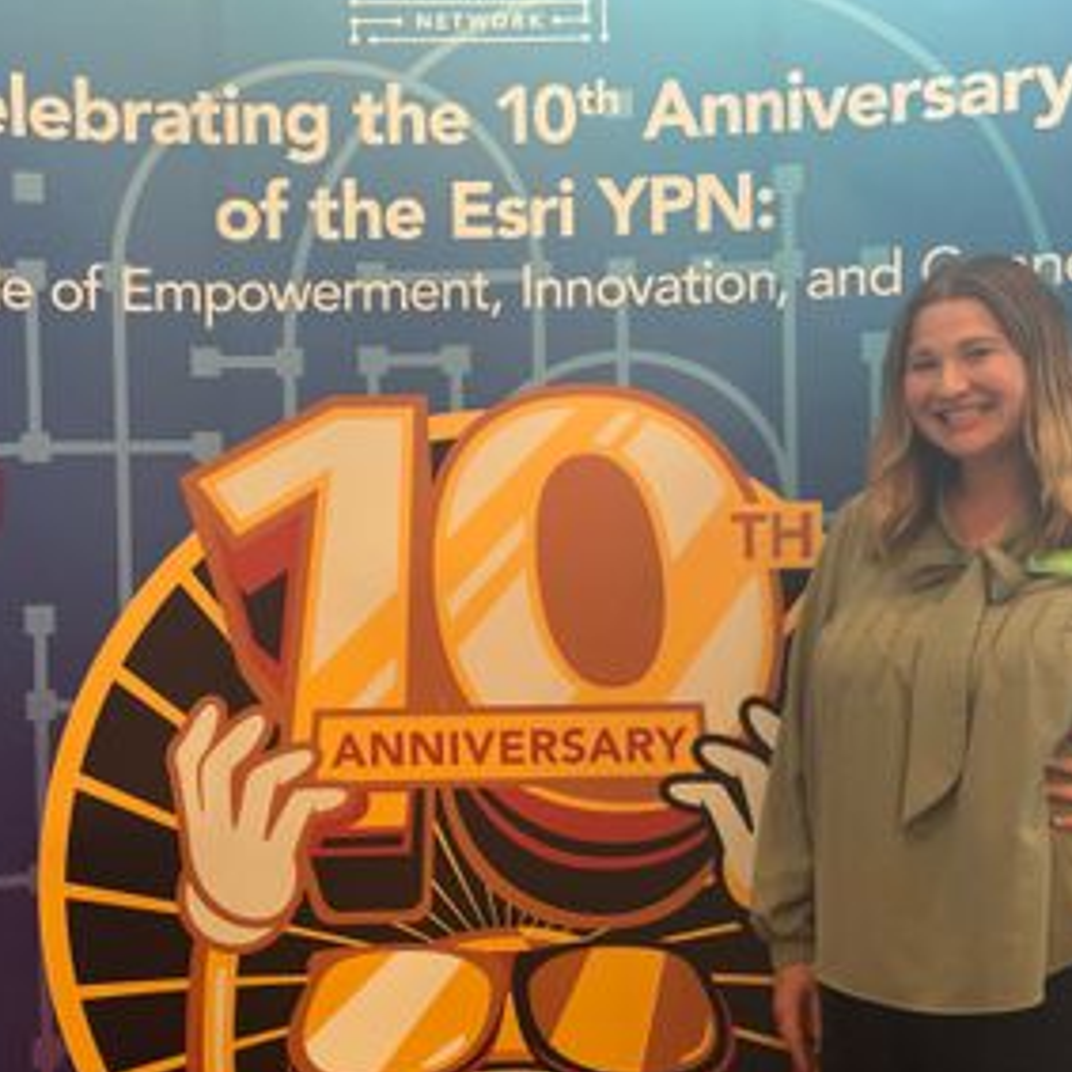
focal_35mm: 60
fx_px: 2102
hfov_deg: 28.6
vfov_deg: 28.6
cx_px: 489
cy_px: 561
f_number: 1.78
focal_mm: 6.76
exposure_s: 1/40
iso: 400
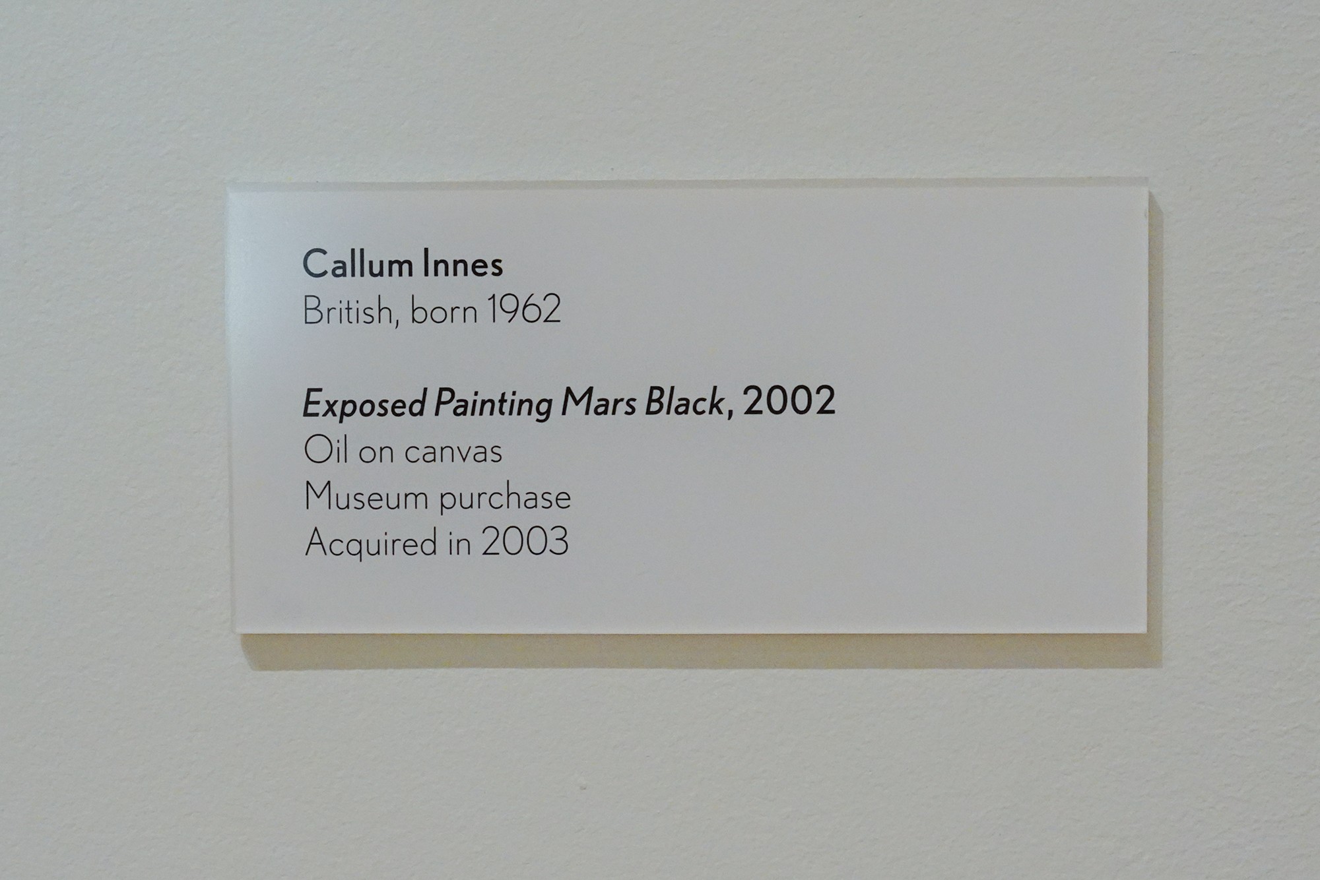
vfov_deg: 28.1
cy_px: 440
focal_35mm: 48
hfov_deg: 41.1
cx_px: 660
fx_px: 1760
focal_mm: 48
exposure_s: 1/100
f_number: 9
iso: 8000
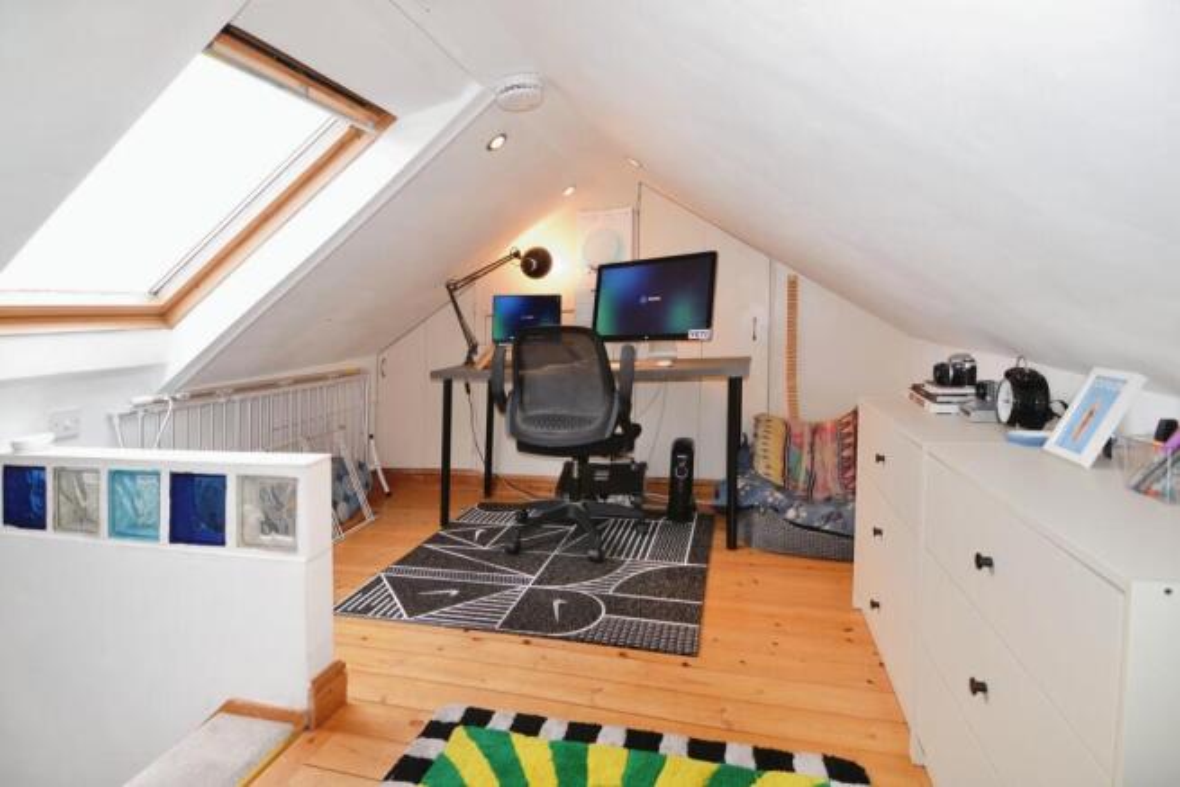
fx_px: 541
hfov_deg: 95.0
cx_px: 590
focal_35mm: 16
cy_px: 394
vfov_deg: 72.1
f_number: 4
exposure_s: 1/80
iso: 400
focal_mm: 11
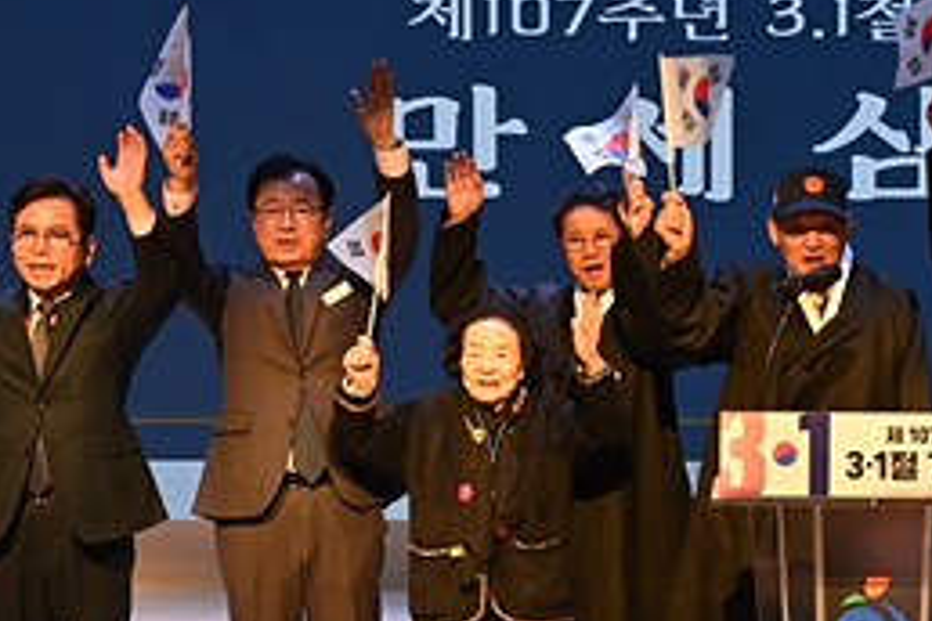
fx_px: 2822
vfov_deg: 12.6
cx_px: 777
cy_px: 366
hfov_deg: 18.5
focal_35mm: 109
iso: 800
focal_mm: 44
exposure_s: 1/160
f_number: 8
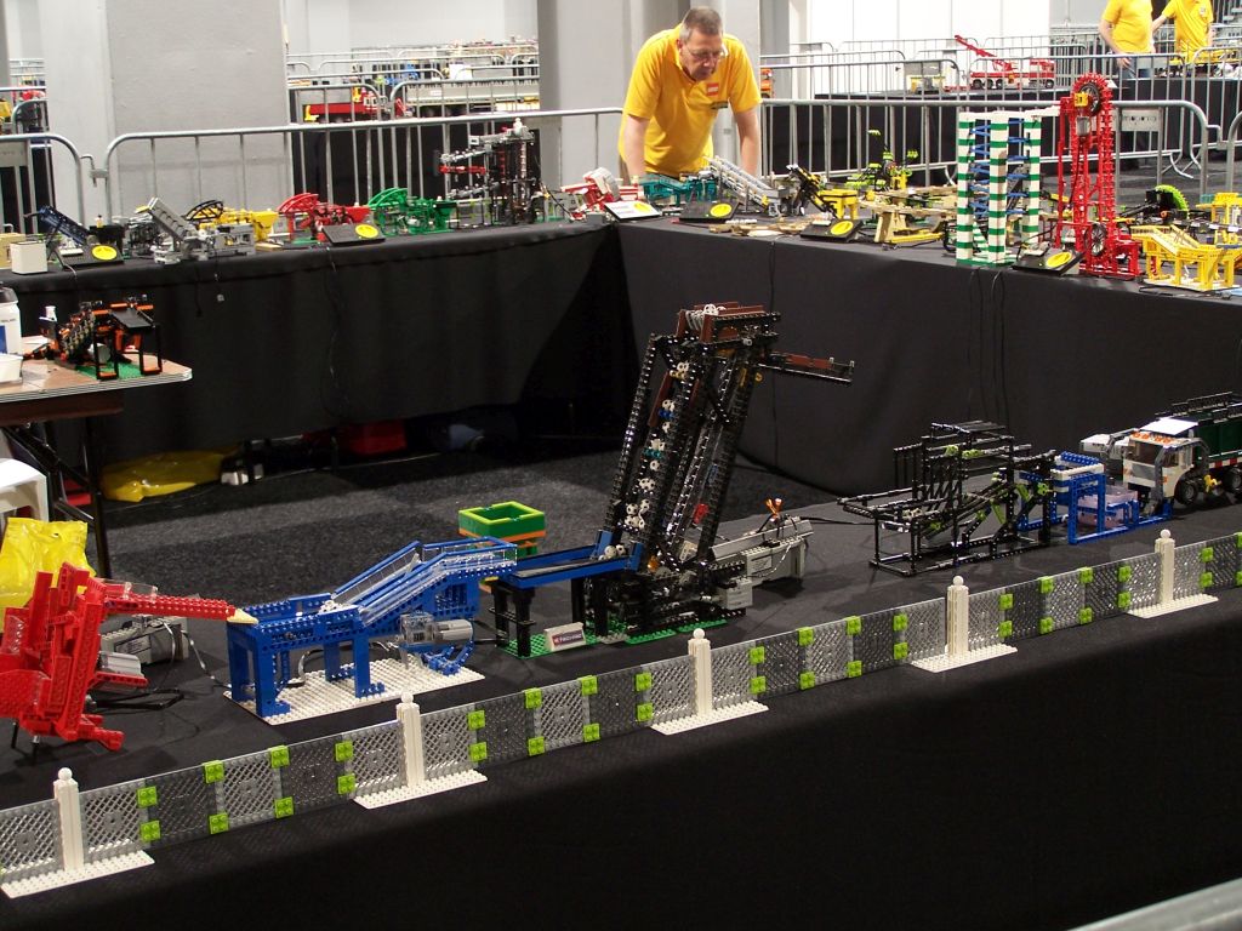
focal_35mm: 59
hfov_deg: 32.7
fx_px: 2117
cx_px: 621
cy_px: 466
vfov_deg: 24.8
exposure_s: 1/2
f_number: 3.1
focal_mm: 9.8
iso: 80
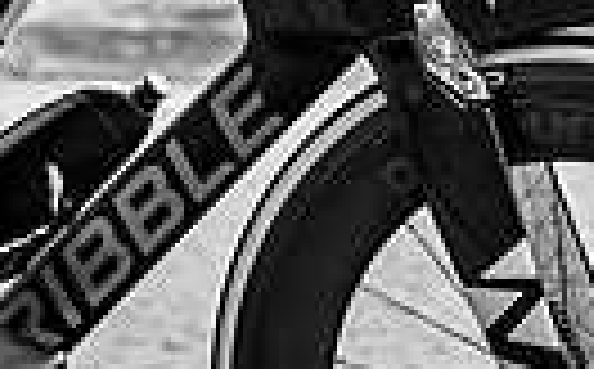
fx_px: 7628
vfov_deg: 2.7
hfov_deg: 4.5
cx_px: 167
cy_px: -602
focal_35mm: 472
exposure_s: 1/1000
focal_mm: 79
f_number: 4
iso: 500
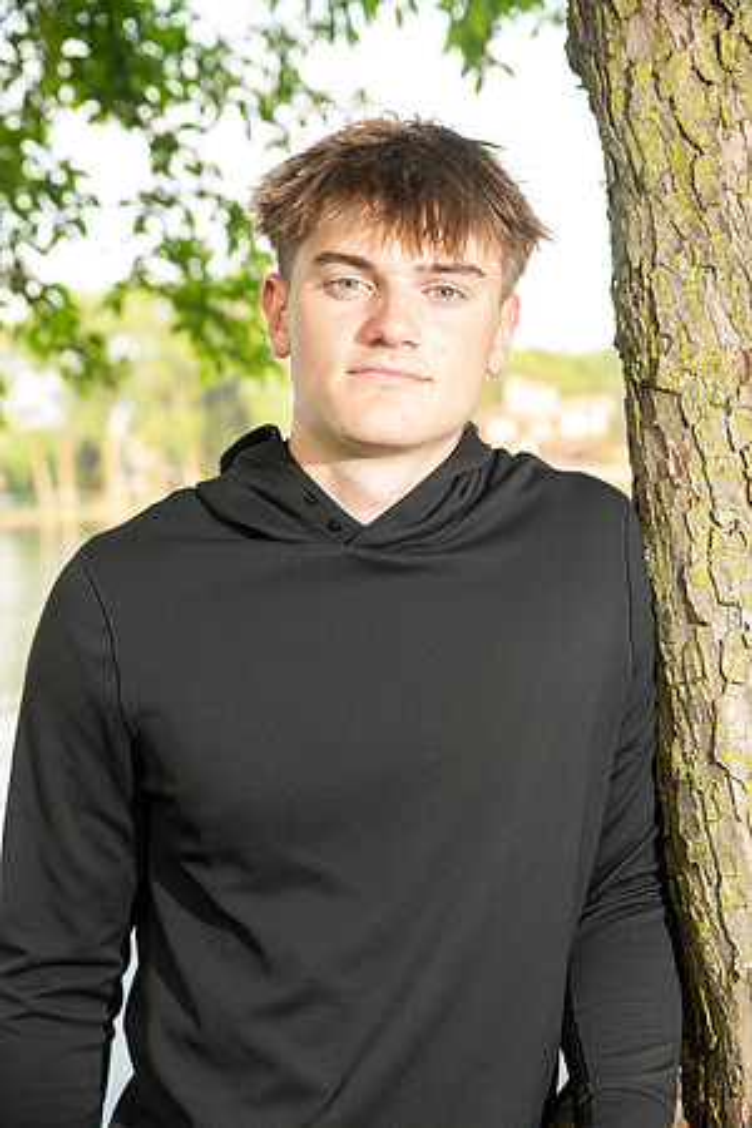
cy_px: 564
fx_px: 2131
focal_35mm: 68
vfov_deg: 29.7
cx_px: 376
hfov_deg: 20.0
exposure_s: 1/160
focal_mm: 68
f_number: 5.6
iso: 500
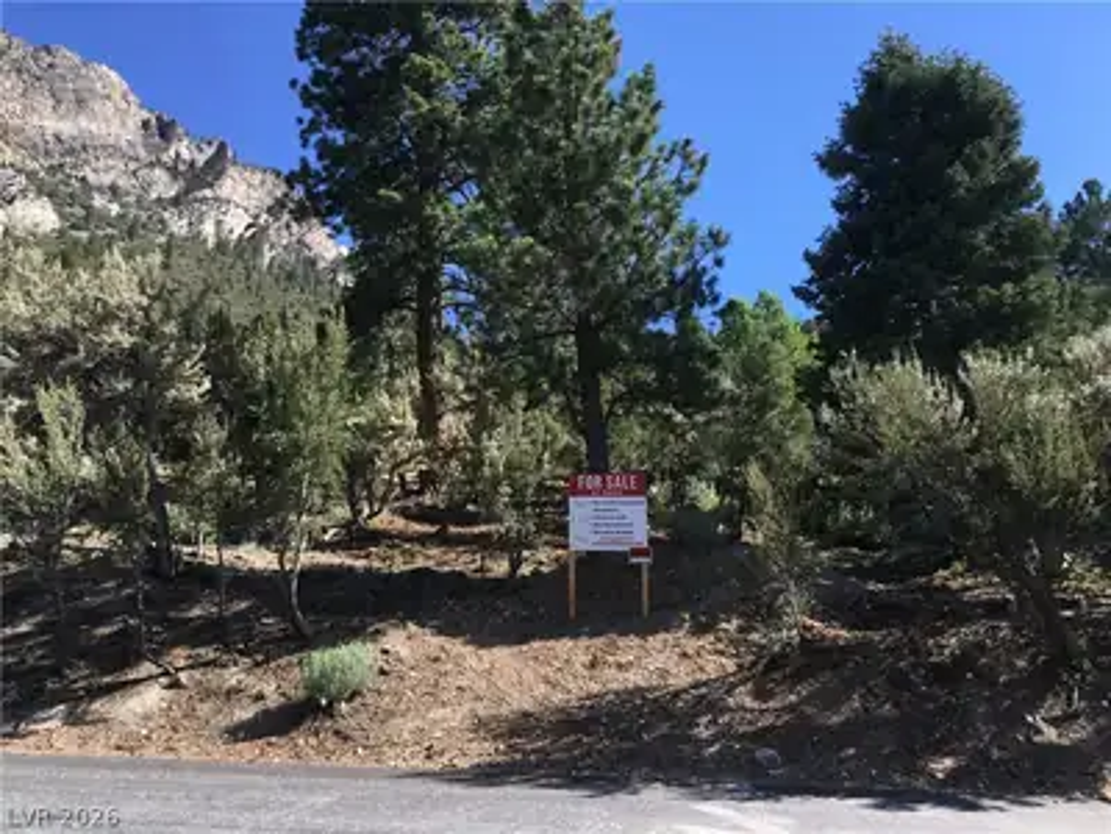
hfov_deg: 61.7
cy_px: 417
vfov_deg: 48.2
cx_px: 556
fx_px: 931
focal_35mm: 29
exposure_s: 1/657
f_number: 2.2
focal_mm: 4.15
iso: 25
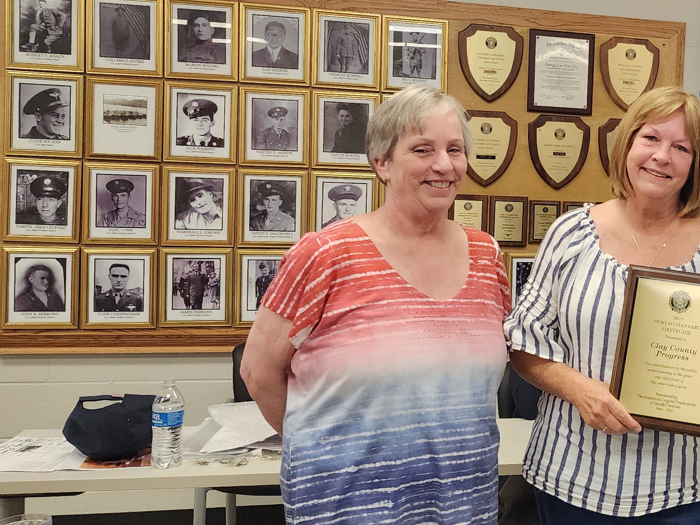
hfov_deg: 35.1
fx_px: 1011
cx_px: 676
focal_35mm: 50
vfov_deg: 29.1
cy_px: 222
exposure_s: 1/120
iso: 200
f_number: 1.8
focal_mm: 6.4
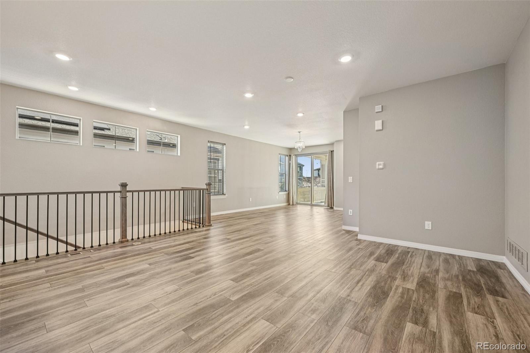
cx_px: 265
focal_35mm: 14
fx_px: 206
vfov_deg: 81.2
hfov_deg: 104.3
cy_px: 176
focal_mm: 14
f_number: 8
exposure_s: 1/15
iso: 200
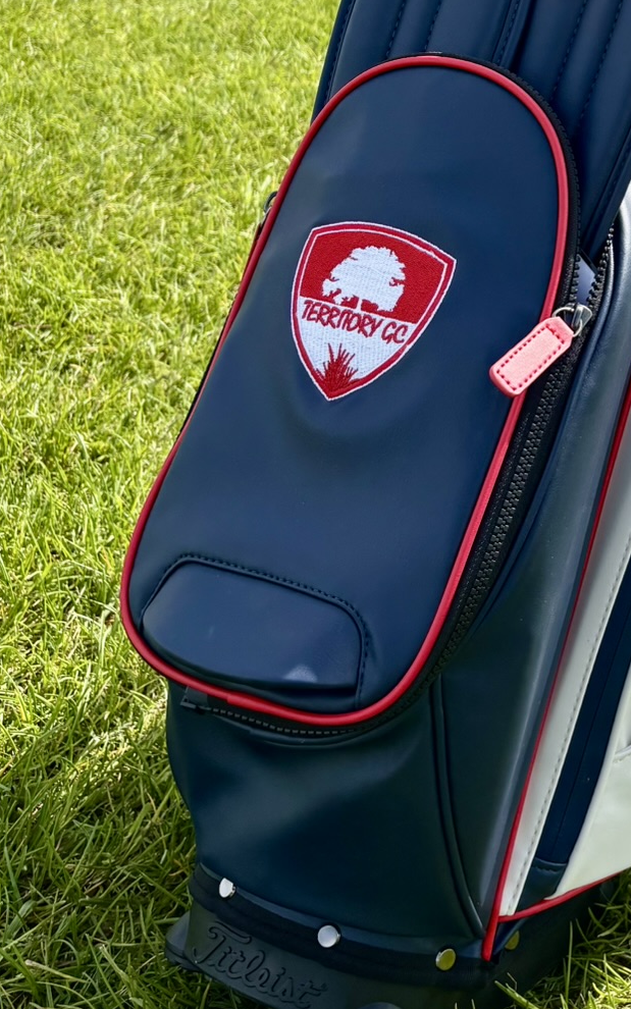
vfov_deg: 33.8
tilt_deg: -17.6
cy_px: 110
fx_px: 1568
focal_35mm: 57
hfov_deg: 21.1
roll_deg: +1.1
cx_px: 770
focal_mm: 5.96
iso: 50
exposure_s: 1/3413
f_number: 1.6
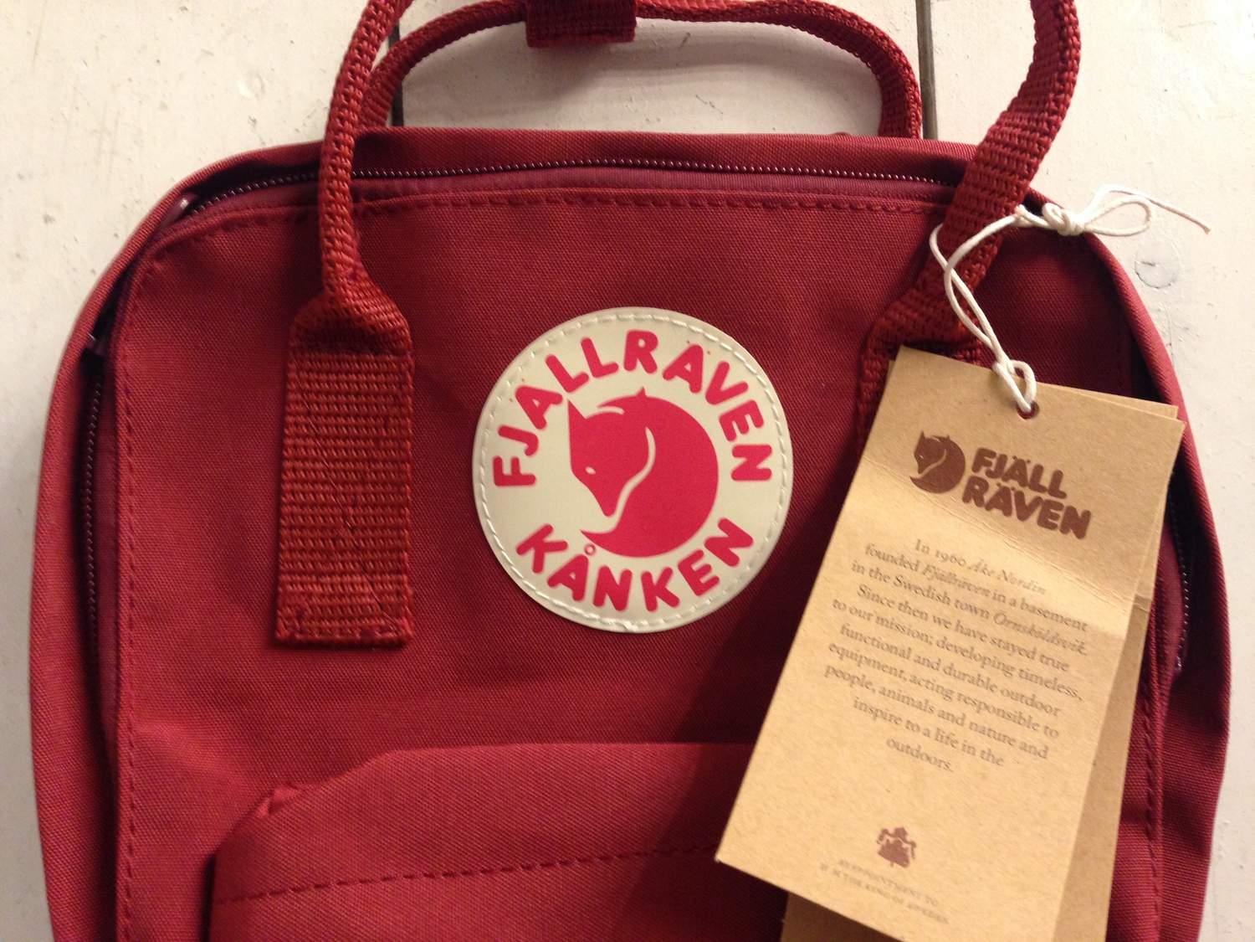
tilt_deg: -85.0
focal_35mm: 33
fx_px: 1196
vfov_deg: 42.9
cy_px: 471
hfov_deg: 55.4
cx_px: 628
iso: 200
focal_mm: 4.12
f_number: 2.4
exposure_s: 1/20
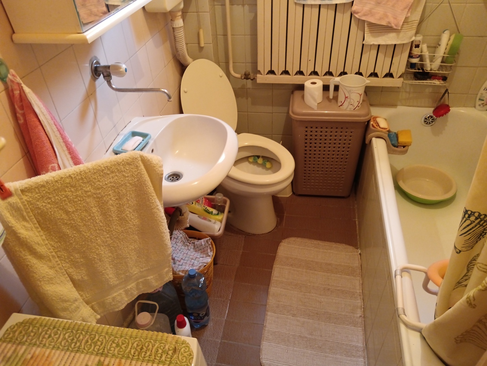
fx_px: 380
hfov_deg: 65.3
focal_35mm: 27
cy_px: 183
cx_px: 244
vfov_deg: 51.4
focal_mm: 4.95
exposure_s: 1/25
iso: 800
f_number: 1.9
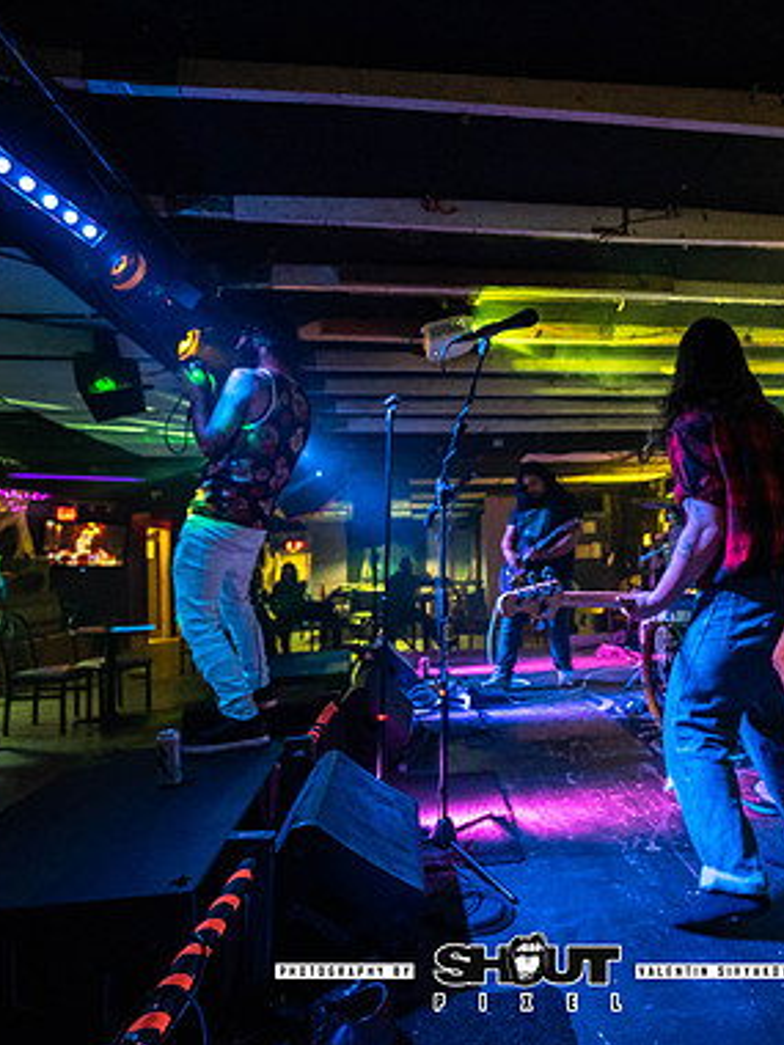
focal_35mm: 21
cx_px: 534
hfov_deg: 61.6
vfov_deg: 79.0
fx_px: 634
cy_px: 527
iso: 2500
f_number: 2.8
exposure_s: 1/160
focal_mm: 14
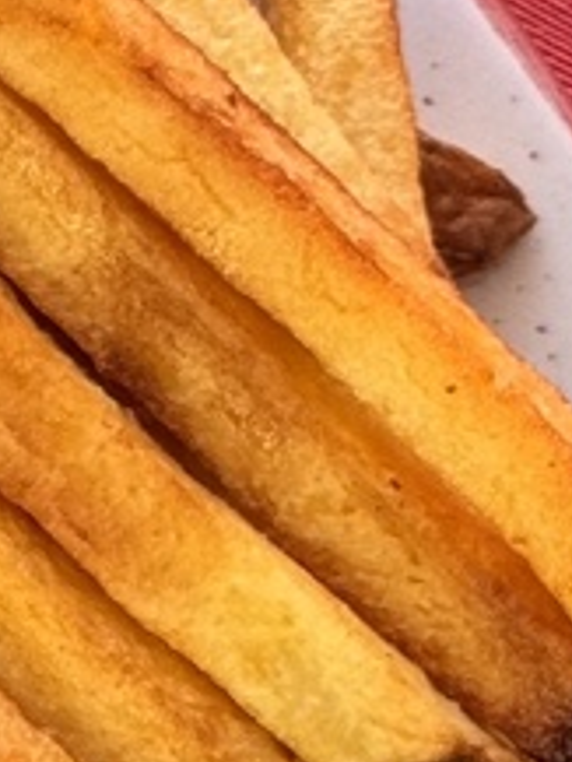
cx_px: -1070
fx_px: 6823
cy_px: -102
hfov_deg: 4.6
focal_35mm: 310
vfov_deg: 6.4
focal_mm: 6.86
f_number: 1.78
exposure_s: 1/107
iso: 100
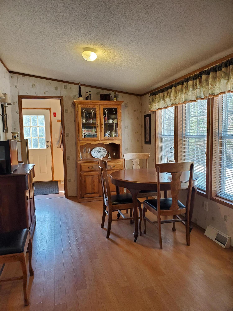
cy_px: 156
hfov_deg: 53.1
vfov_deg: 67.3
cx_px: 116
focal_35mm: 26
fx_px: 233
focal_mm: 4.3
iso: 200
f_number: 2.4
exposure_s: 1/59
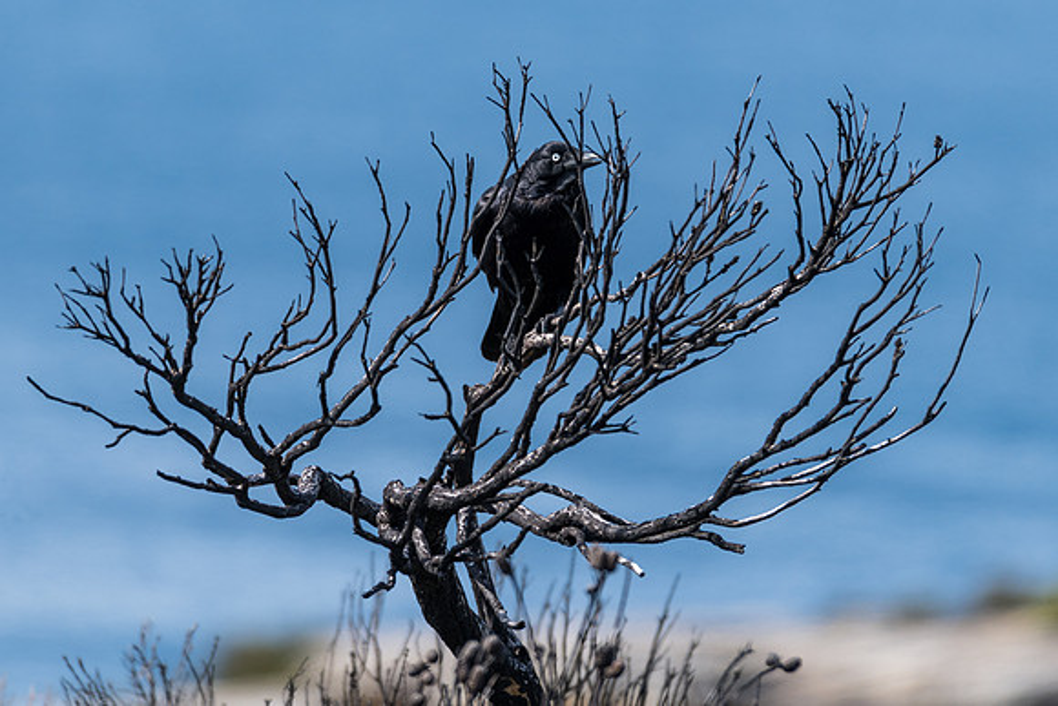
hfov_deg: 2.9
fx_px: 20590
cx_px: 474
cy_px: 213
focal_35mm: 700
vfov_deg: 2.0
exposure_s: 1/1250
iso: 280
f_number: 5.6
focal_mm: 500
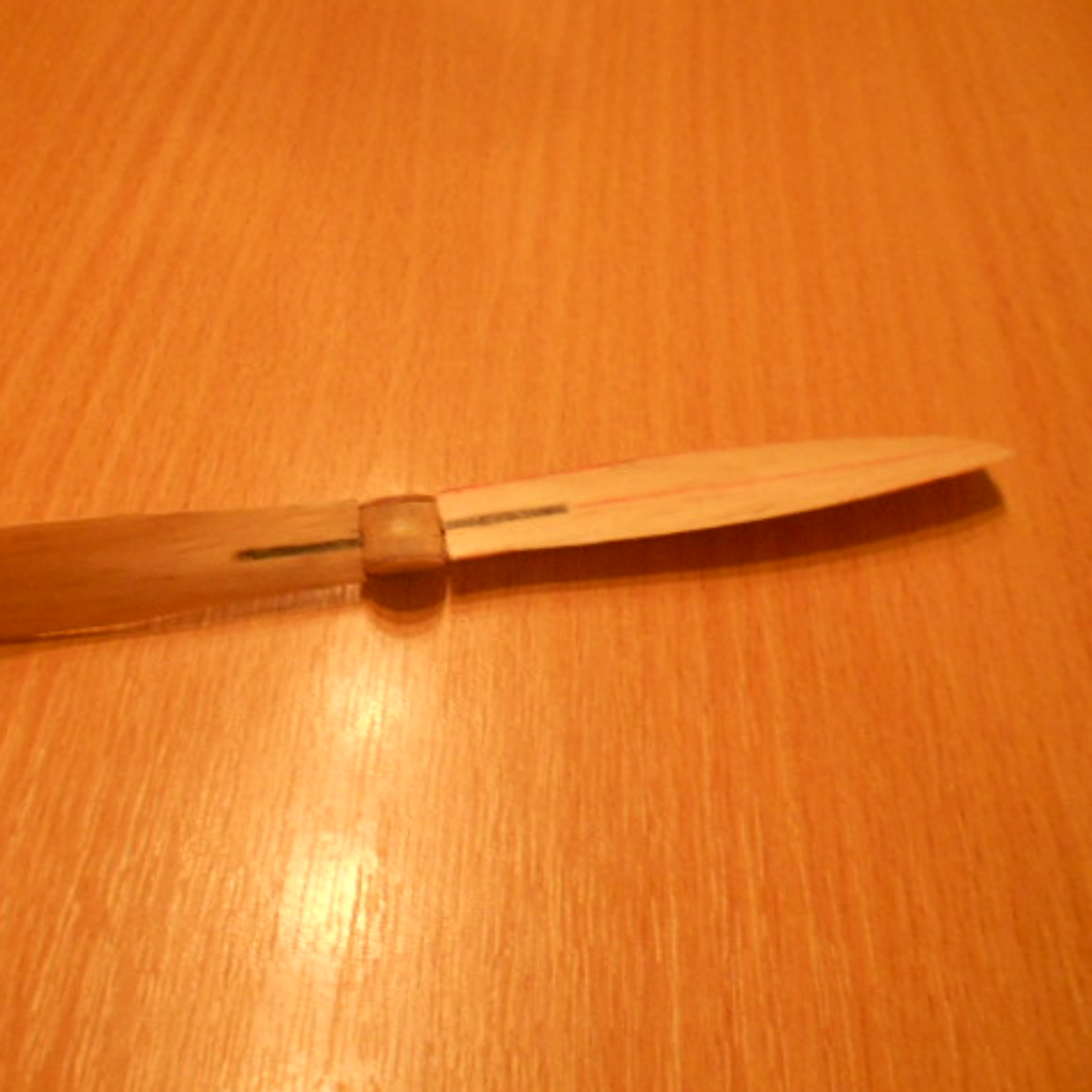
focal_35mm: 31
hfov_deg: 51.5
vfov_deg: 52.5
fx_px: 1106
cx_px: 357
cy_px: 548
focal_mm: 4.6
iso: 400
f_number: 3.2
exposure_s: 1/10
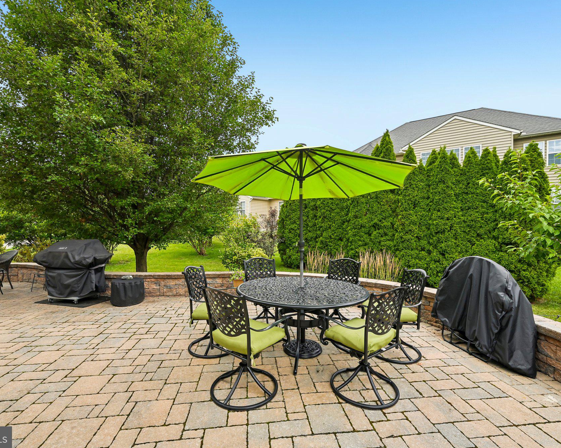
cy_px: 223
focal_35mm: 16
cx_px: 279
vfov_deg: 80.4
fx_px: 266
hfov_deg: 93.1
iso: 100
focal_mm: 14
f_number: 8
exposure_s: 1/160
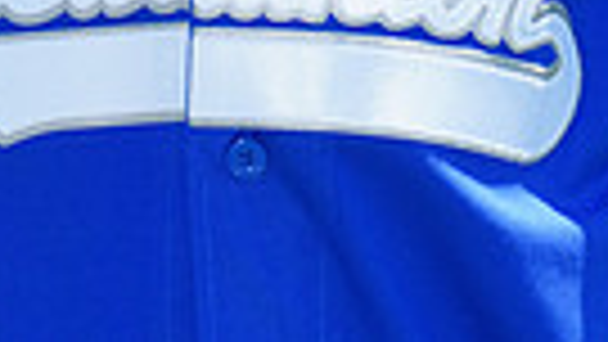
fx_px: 12432
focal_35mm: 771
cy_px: -524
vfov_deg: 1.6
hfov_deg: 2.8
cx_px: 311
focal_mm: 171
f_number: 9
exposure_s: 1/200
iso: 125
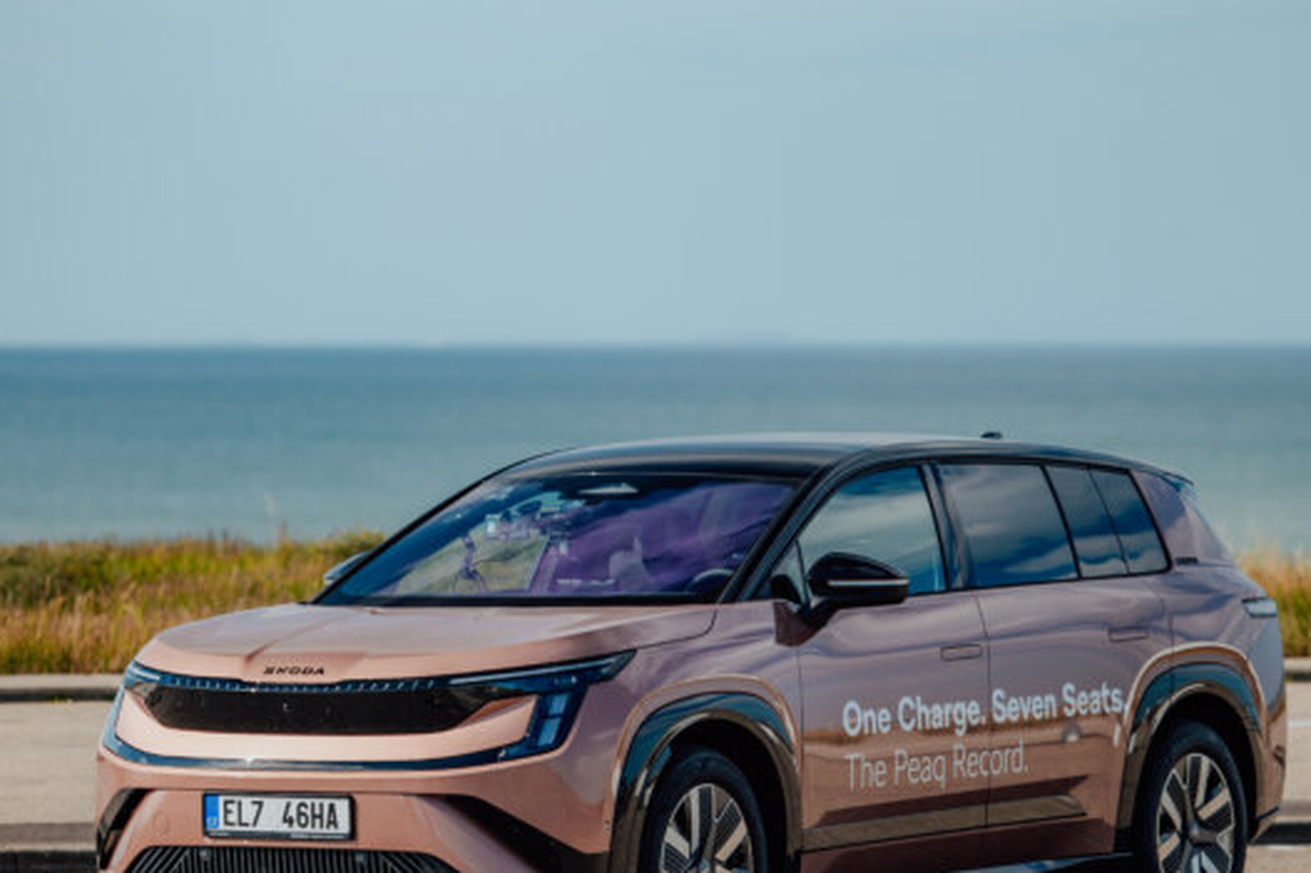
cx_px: 702
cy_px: 497
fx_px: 6844
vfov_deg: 7.3
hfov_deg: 10.9
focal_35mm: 188
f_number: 2.8
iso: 50
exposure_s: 1/1000
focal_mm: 129
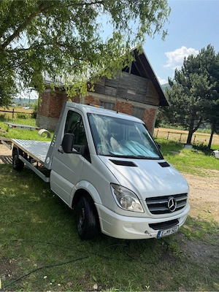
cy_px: 146
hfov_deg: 56.8
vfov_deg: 71.6
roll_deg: -9.2
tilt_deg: -7.7
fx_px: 202
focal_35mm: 24
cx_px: 110
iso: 100
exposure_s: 1/2907
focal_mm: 6.76
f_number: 1.78
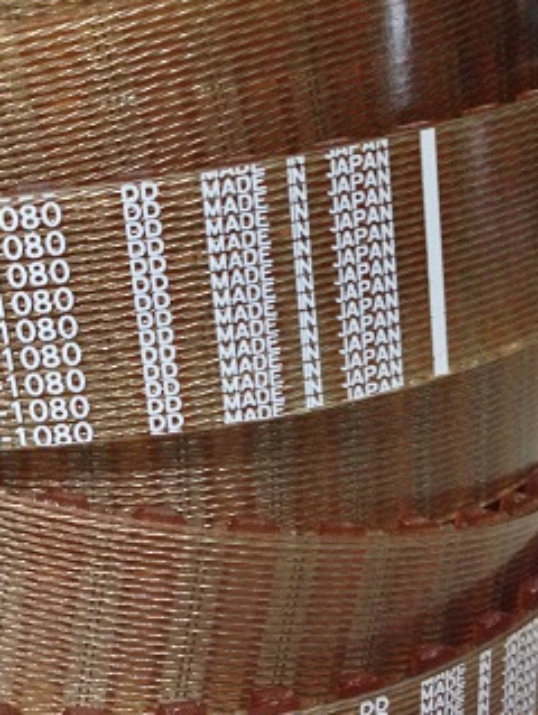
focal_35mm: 62
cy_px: 379
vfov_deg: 31.2
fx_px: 1282
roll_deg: +1.5
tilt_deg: -20.6
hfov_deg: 23.4
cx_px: 128
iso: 250
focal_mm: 4.12
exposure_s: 1/20
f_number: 2.4
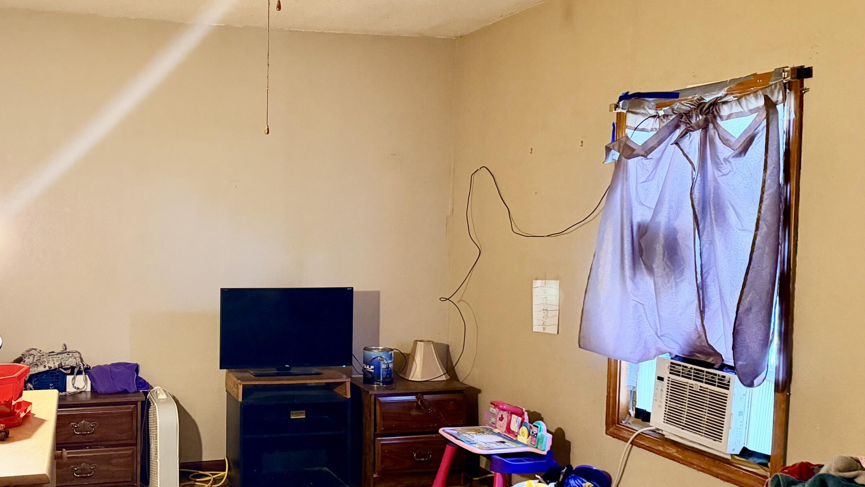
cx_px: 255
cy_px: 265
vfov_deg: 32.0
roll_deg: +0.0
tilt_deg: -3.0
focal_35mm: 37
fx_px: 849
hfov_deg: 52.4
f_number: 1.78
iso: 800
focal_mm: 6.76
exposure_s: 1/60
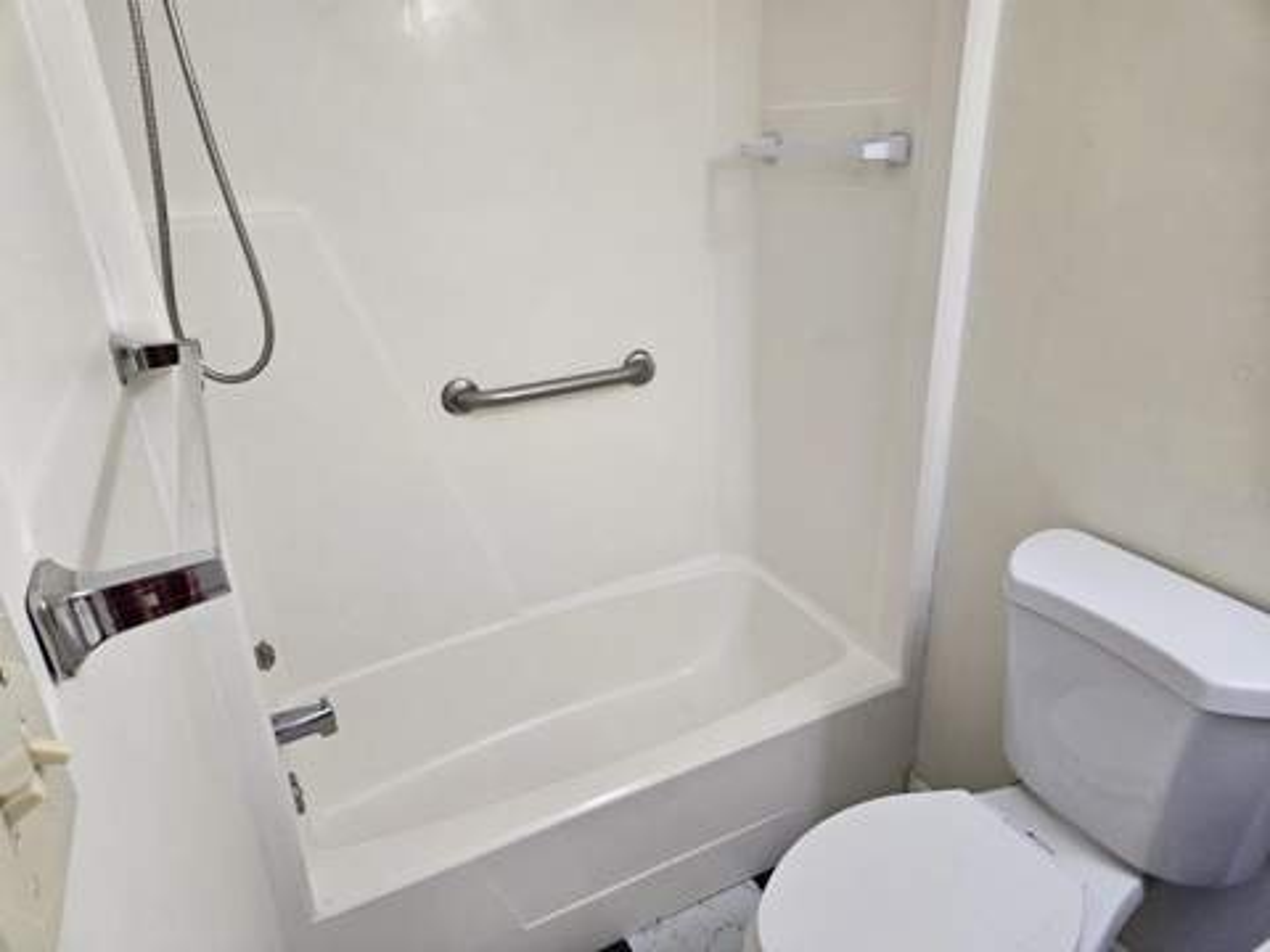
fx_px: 844
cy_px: 476
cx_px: 635
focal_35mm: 23
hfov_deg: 73.9
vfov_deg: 58.9
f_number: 1.8
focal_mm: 5.4
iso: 400
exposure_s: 1/120
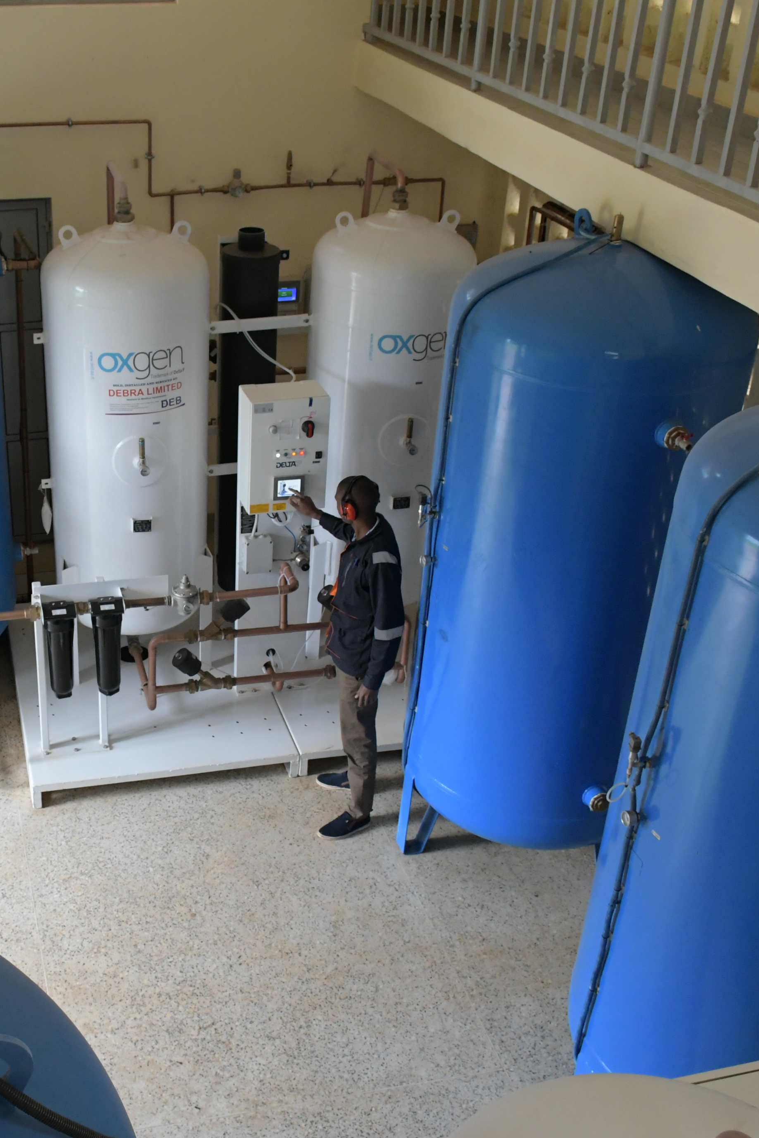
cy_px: 575
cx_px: 195
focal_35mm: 41
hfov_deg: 32.1
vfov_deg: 47.4
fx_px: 1297
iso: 2500
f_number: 5.6
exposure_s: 1/100
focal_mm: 18
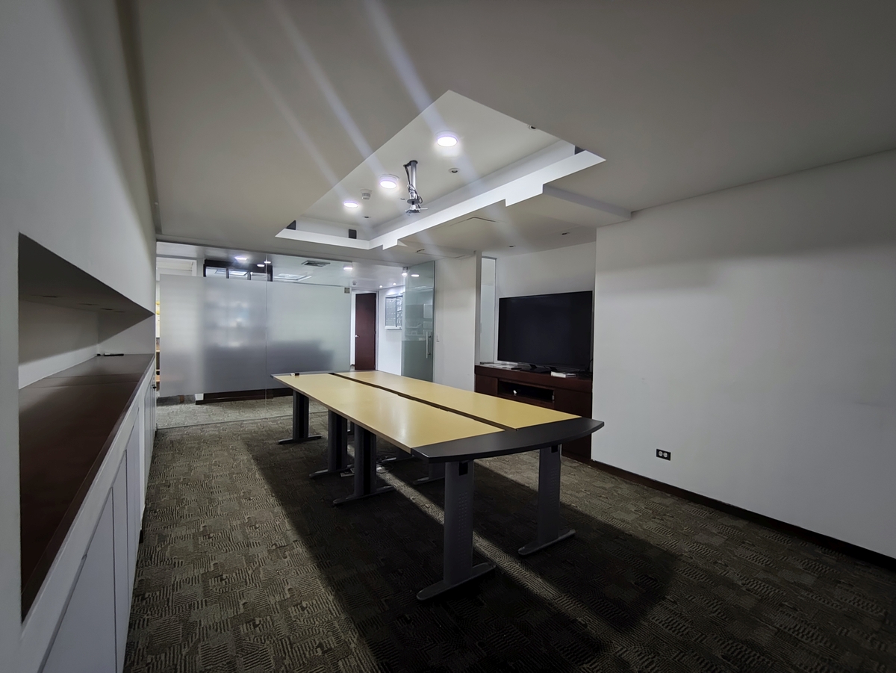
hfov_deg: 98.1
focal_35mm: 15
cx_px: 448
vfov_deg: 81.8
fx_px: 388
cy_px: 336
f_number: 2.2
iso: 320
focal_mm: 1.65
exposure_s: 1/12.5
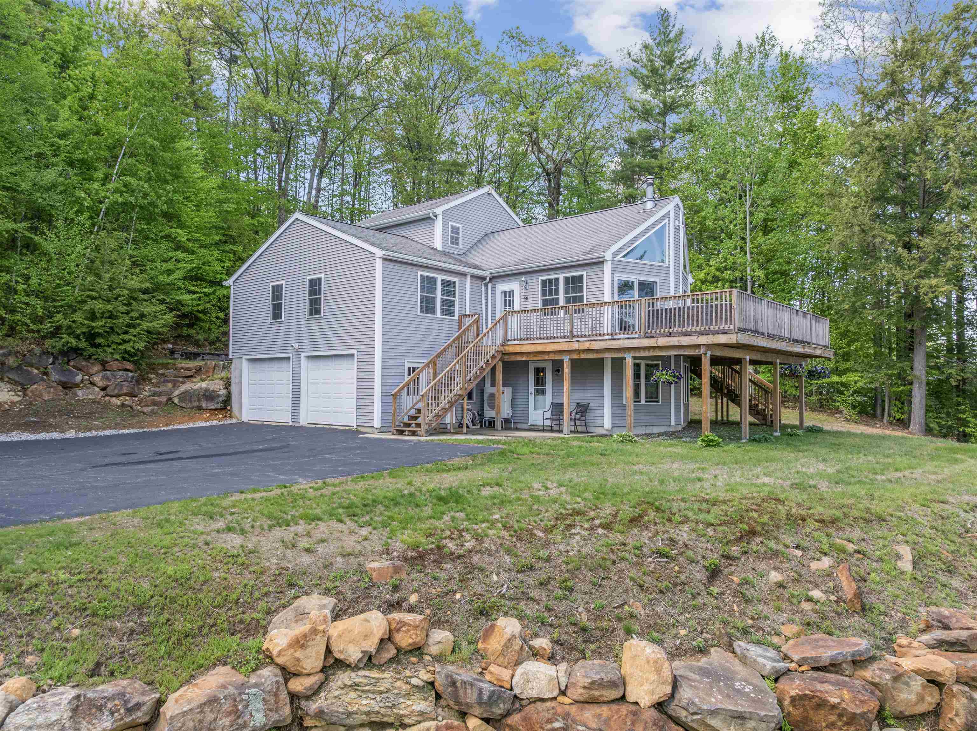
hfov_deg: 71.6
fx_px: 677
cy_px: 366
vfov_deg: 56.8
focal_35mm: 24
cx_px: 488
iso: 220
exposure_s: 1/640
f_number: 2.8
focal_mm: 12.29
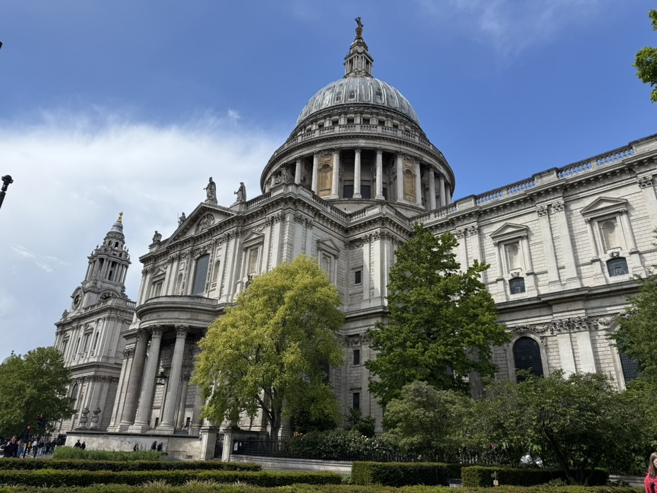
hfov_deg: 71.6
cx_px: 328
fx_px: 456
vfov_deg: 56.8
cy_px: 246
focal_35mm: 24
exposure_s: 1/5319
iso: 80
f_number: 1.78
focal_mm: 6.76
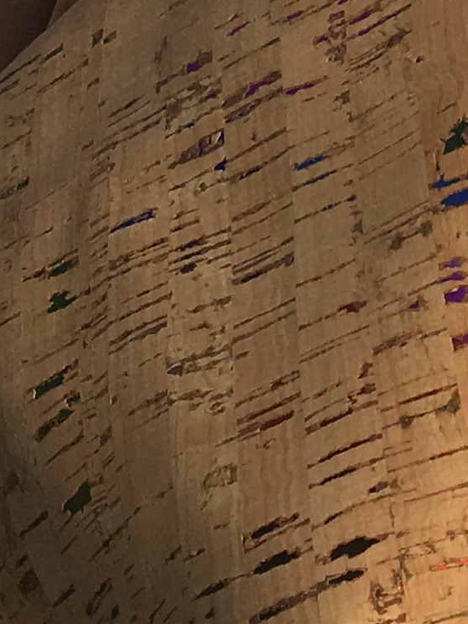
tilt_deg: -15.0
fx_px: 2829
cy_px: -53
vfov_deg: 12.4
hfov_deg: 9.1
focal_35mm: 157
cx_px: 825
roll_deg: -3.1
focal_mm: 4.15
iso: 25
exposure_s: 1/4049
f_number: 2.2
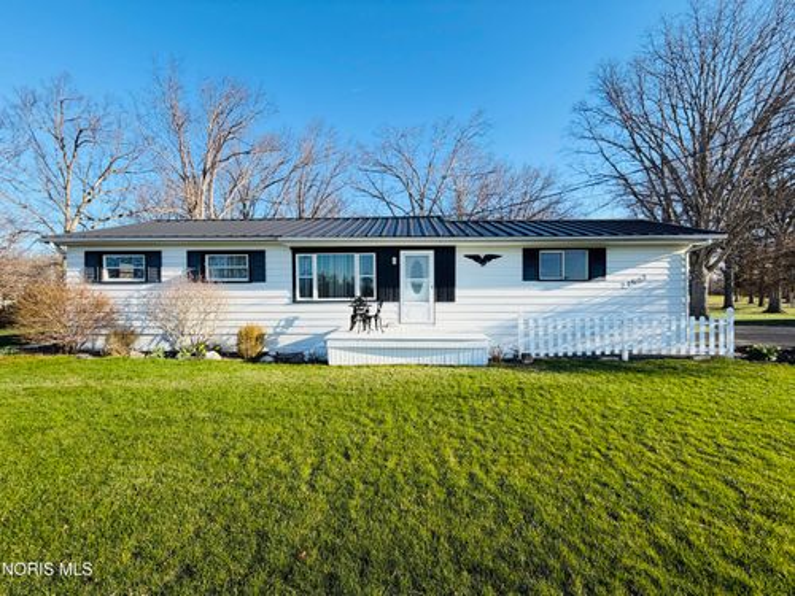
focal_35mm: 14
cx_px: 398
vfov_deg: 85.7
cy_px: 298
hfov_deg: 102.1
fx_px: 322
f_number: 2.2
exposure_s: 1/658
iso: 40
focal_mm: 2.22
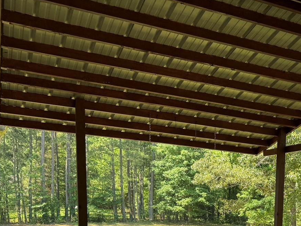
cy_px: 262
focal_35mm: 56
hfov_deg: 31.2
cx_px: 316
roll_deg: -2.4
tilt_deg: -5.6
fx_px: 487
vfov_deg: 24.0
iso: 80
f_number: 1.78
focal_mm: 6.76
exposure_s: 1/491
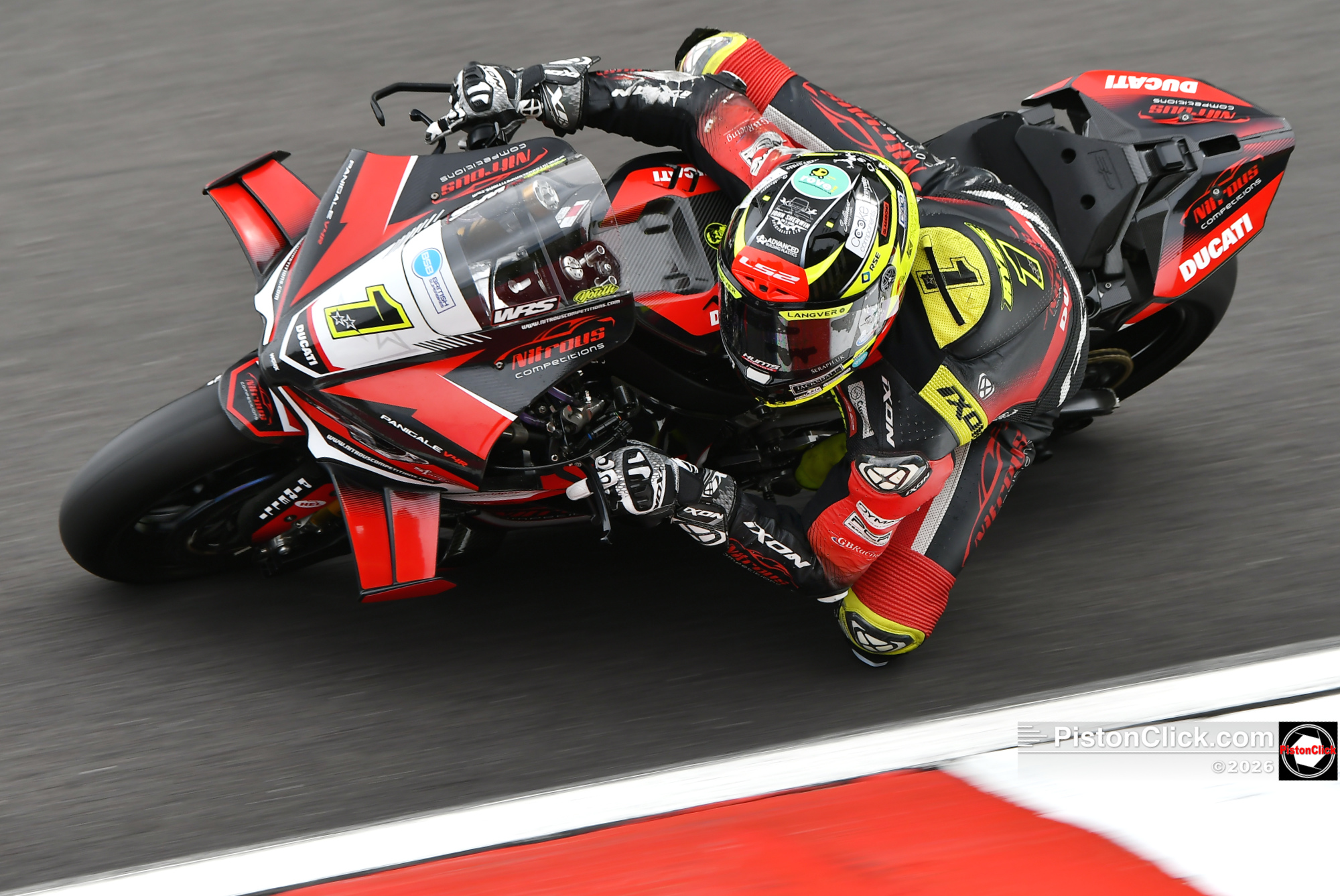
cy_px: 448
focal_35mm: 188
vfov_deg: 7.3
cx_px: 670
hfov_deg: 11.0
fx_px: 6985
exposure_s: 1/320
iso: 140
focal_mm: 125
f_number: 4
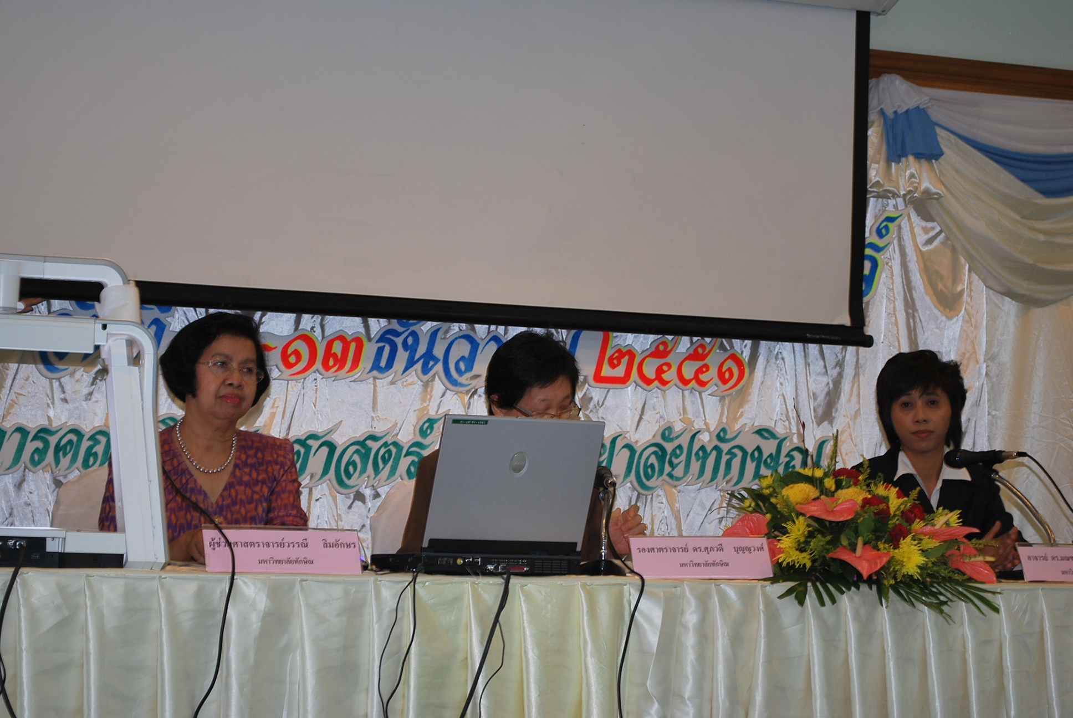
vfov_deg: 16.6
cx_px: 536
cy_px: 359
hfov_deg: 24.6
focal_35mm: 82
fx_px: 2462
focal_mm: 55
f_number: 5.6
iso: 200
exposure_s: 1/13
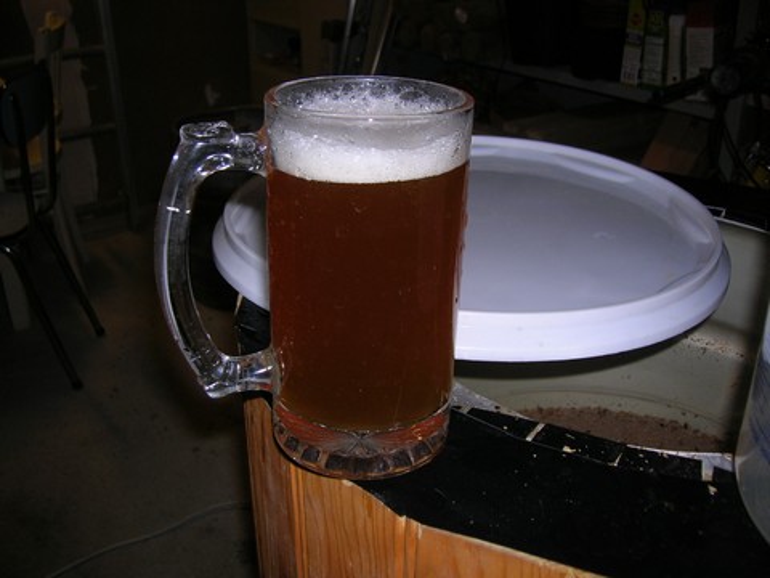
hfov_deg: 54.0
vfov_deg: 41.8
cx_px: 385
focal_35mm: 34
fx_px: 756
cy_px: 289
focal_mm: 5.7
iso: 50
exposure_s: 1/60.1
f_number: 2.9
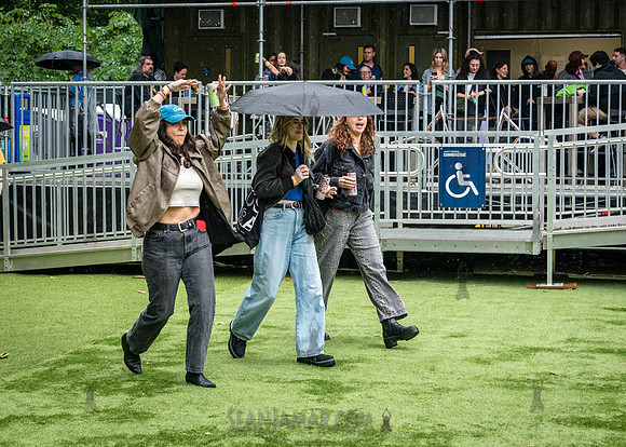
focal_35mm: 72
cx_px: 246
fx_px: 1283
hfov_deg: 27.4
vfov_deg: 19.7
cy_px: 193
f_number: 4.5
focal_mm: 60
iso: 2000
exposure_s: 1/640
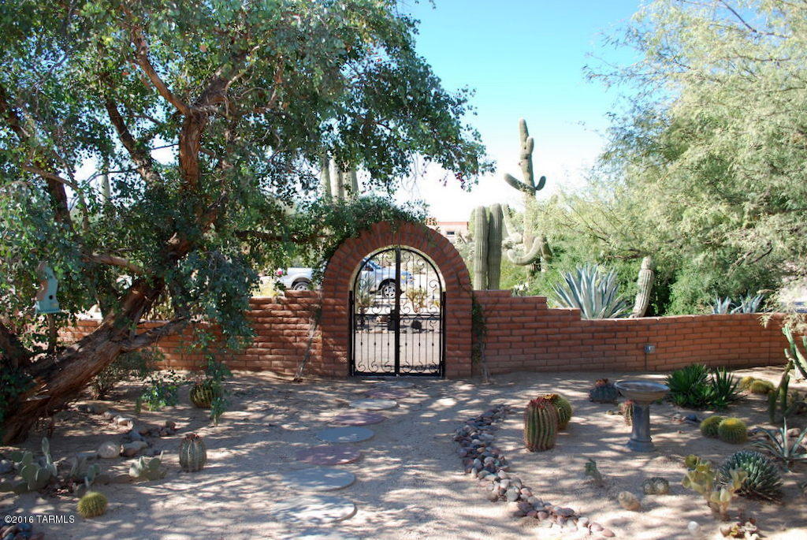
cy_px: 270
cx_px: 404
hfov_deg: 67.3
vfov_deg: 48.0
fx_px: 606
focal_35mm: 27
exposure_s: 1/200
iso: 100
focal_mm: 18
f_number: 5
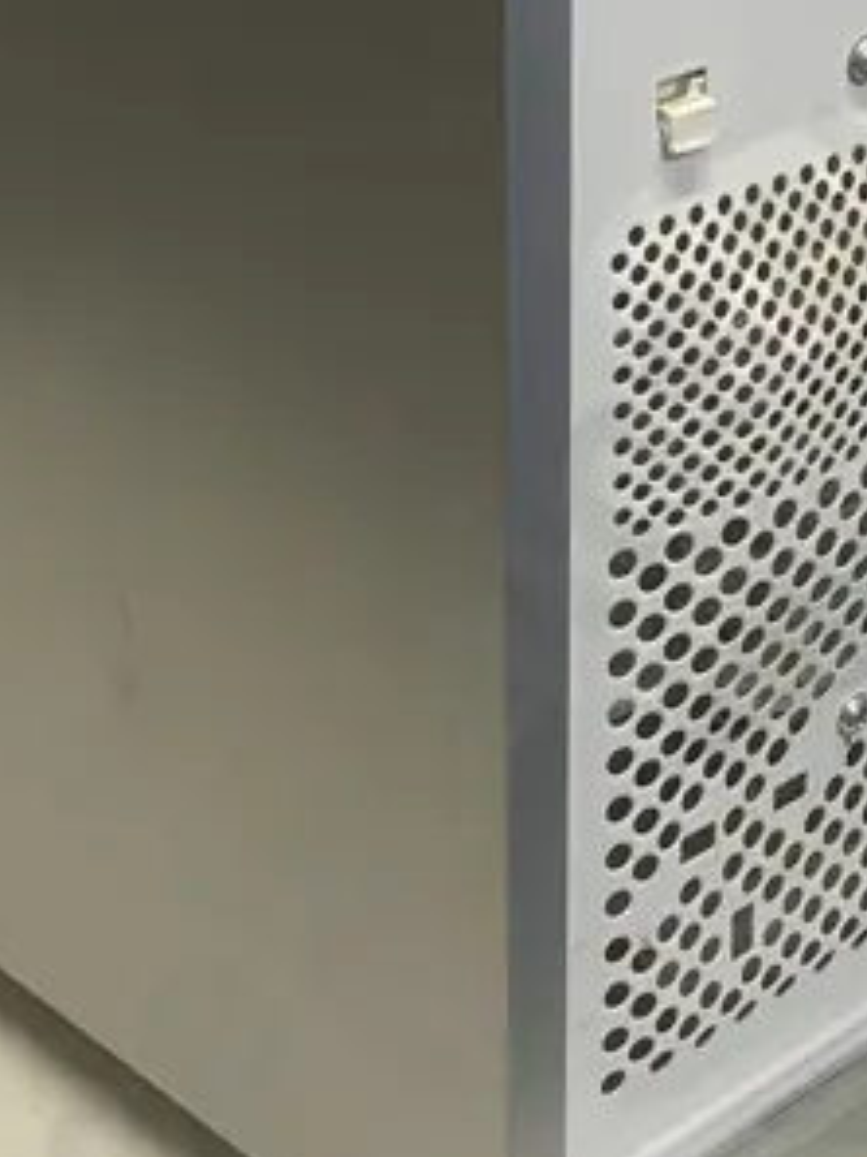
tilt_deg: -24.1
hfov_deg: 15.2
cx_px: 680
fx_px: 3239
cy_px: 403
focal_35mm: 97
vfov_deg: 20.2
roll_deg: -1.6
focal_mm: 3.99
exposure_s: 1/50
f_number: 1.8
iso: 64
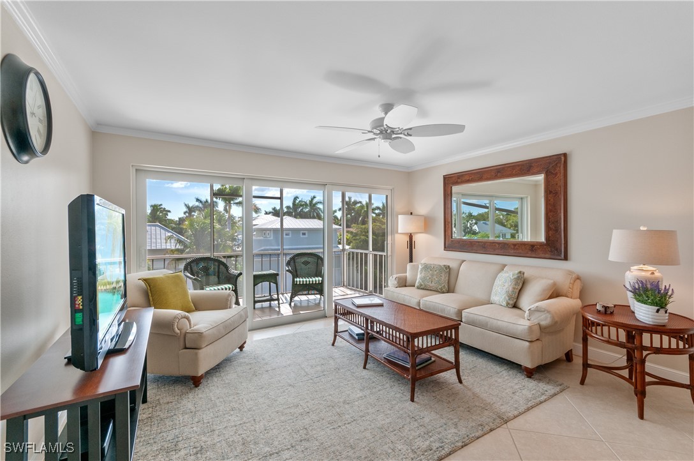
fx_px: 289
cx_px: 347
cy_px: 230
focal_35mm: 15
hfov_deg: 100.5
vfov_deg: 77.1
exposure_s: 1/20
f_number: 8
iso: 200
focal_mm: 10
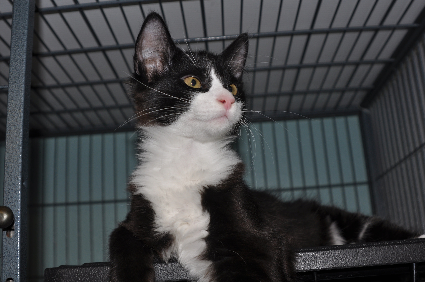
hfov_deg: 46.5
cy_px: 141
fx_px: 495
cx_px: 212
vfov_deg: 31.8
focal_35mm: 42
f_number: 5.6
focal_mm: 28
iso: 200
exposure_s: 1/125
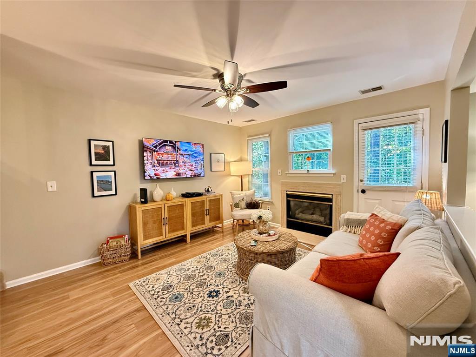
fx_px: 193
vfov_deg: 85.7
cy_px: 178
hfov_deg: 102.1
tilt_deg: -2.6
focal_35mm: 14
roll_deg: +1.0
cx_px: 238
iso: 640
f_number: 2.2
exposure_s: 1/60
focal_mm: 2.22
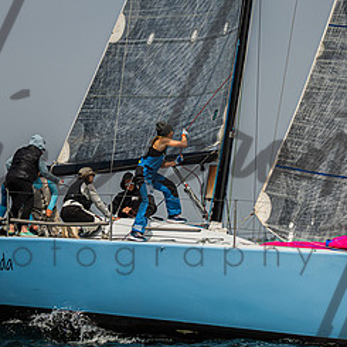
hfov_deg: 5.1
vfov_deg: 5.1
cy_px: 167
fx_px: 3913
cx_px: 188
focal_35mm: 345
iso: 280
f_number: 4.8
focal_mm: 145
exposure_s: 1/4000
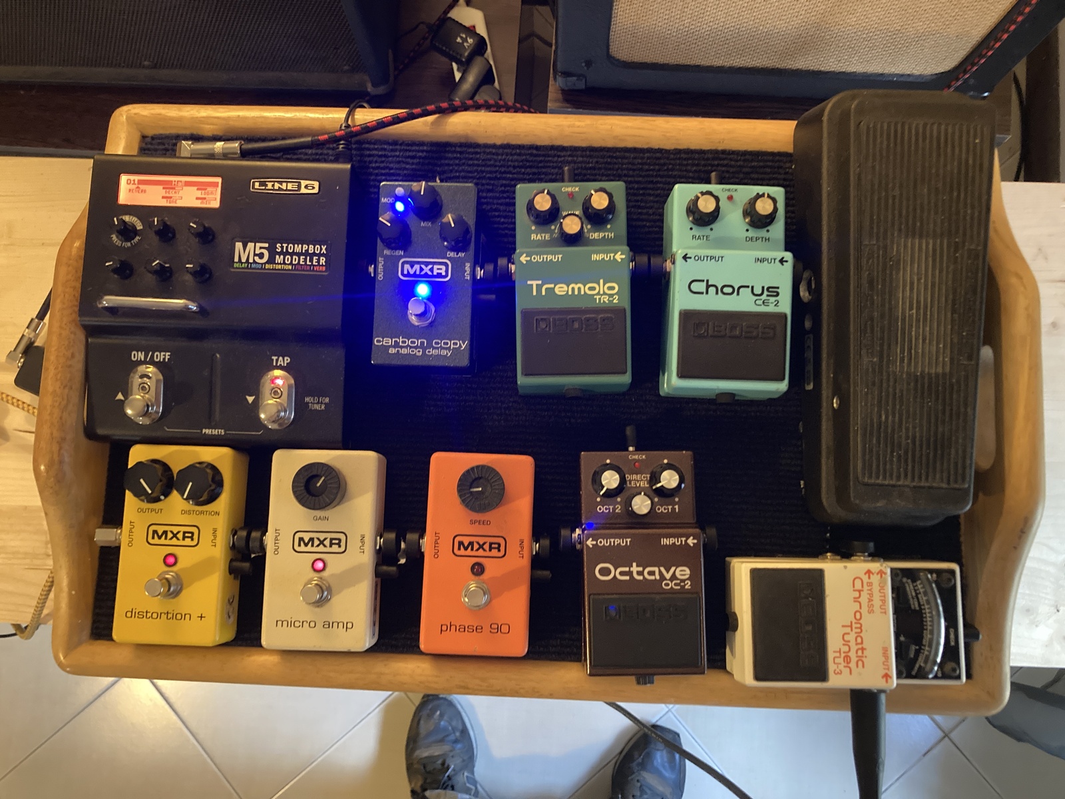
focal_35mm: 28
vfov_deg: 49.7
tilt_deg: -82.4
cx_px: 532
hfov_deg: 63.4
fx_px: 861
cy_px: 400
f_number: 1.8
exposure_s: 1/25
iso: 640
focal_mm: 3.99
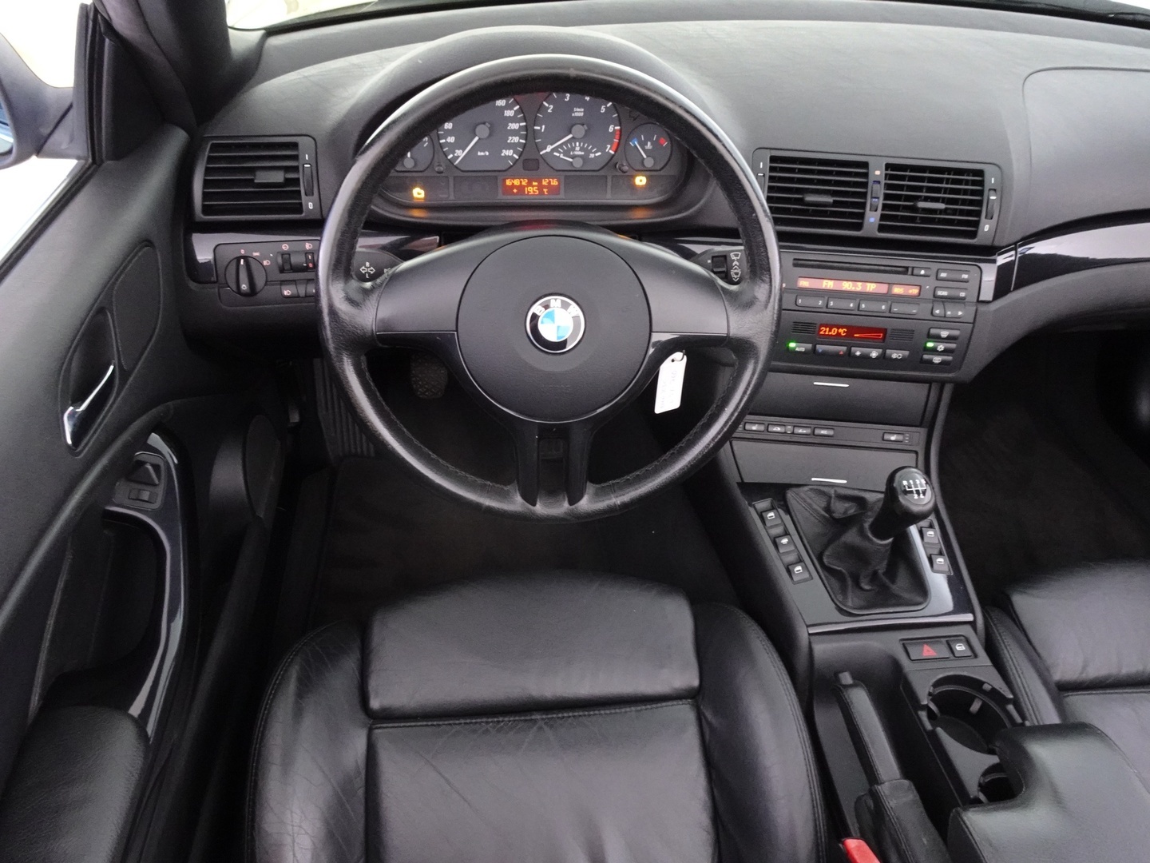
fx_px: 797
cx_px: 575
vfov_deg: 56.8
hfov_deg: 71.6
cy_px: 432
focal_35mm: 24
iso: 800
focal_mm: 4.25
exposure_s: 1/6
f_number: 3.5
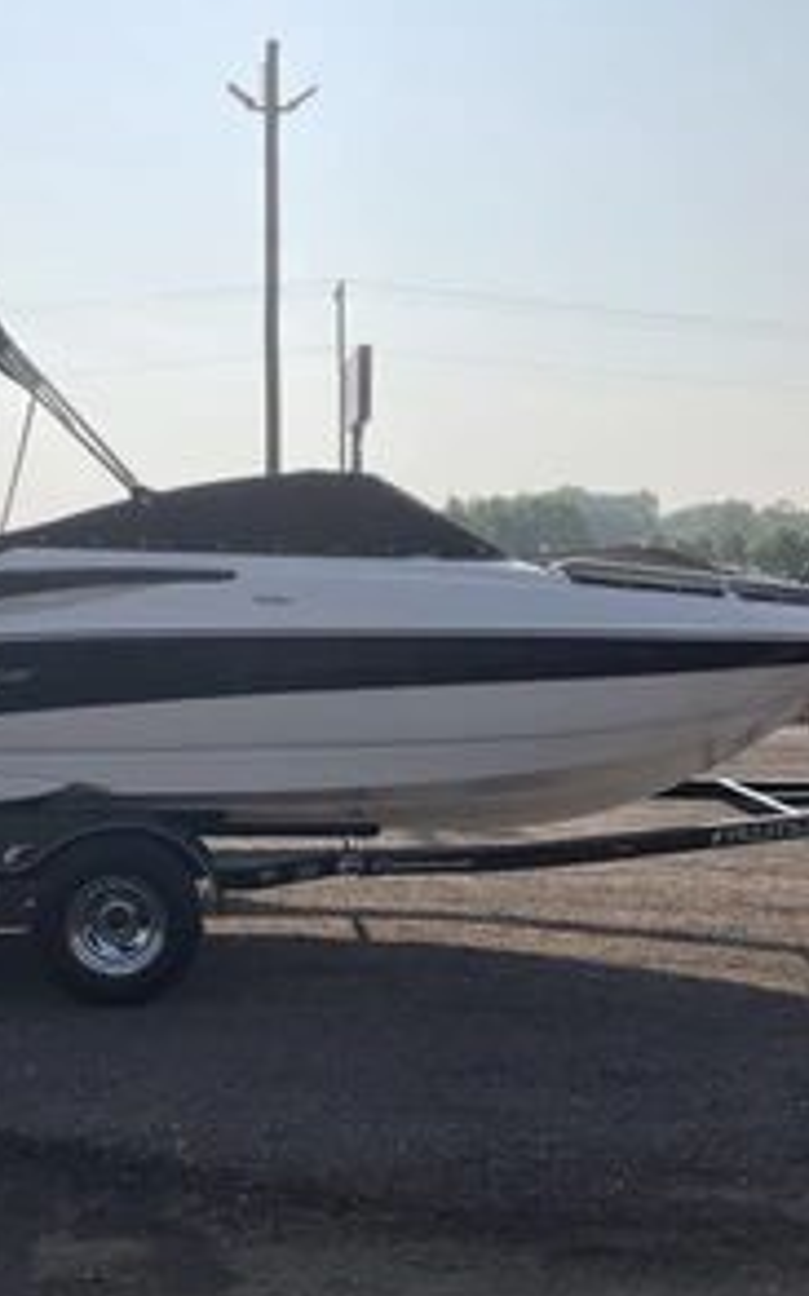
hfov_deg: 30.1
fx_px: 1482
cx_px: 217
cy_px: 655
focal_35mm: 42
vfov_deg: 47.2
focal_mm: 3
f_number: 1.8
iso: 25
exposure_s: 1/6536
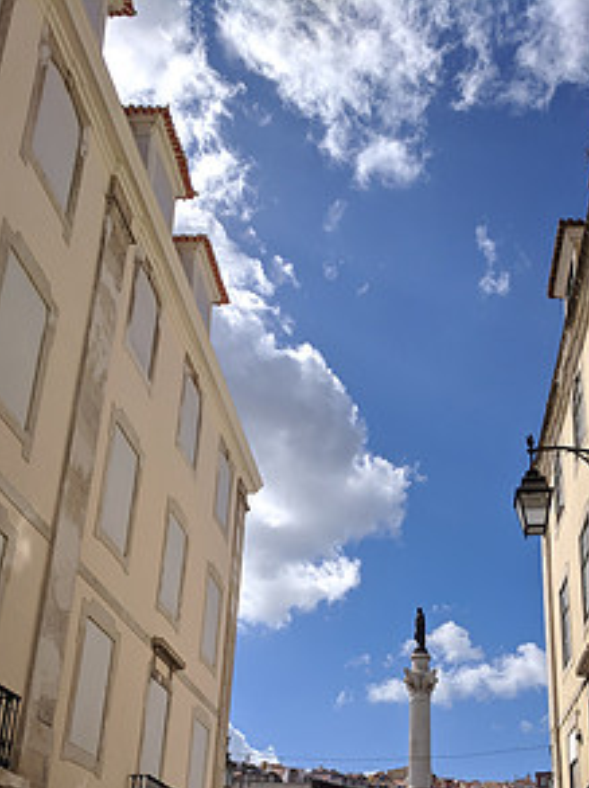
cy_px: 602
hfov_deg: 35.6
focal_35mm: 40
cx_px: 389
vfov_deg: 45.1
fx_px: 909
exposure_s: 1/3876
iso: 51
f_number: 2
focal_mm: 4.67
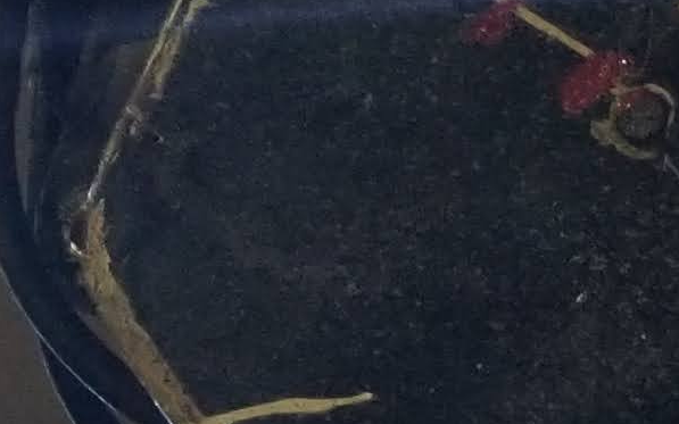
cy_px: -1053
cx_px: 1690
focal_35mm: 186
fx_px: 3442
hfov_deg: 9.8
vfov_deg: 6.2
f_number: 1.7
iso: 160
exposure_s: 1/60
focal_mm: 4.3
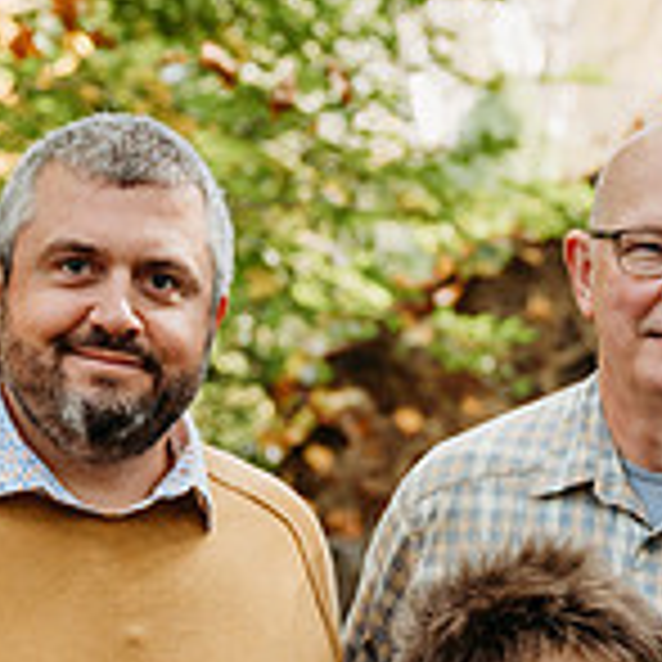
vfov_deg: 9.9
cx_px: 585
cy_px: 786
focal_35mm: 174
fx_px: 3765
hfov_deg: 10.0
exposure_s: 1/320
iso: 500
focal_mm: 52
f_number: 4
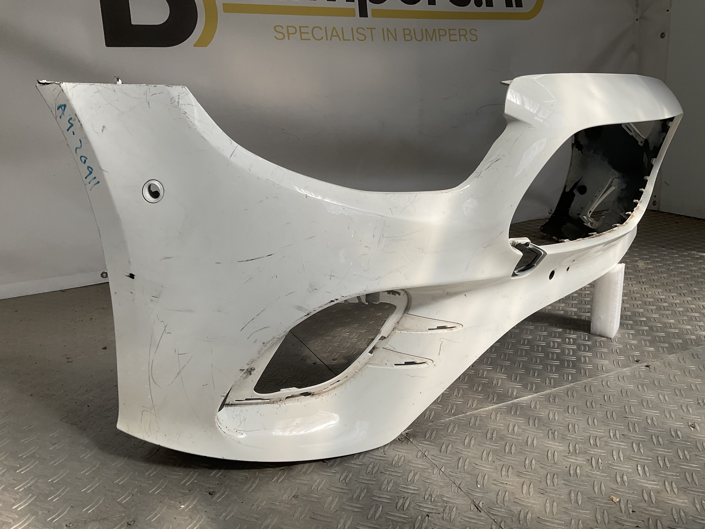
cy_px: 264
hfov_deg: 61.7
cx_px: 352
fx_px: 591
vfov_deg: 48.2
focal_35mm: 29
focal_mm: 3
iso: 16
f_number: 1.8
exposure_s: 1/1730
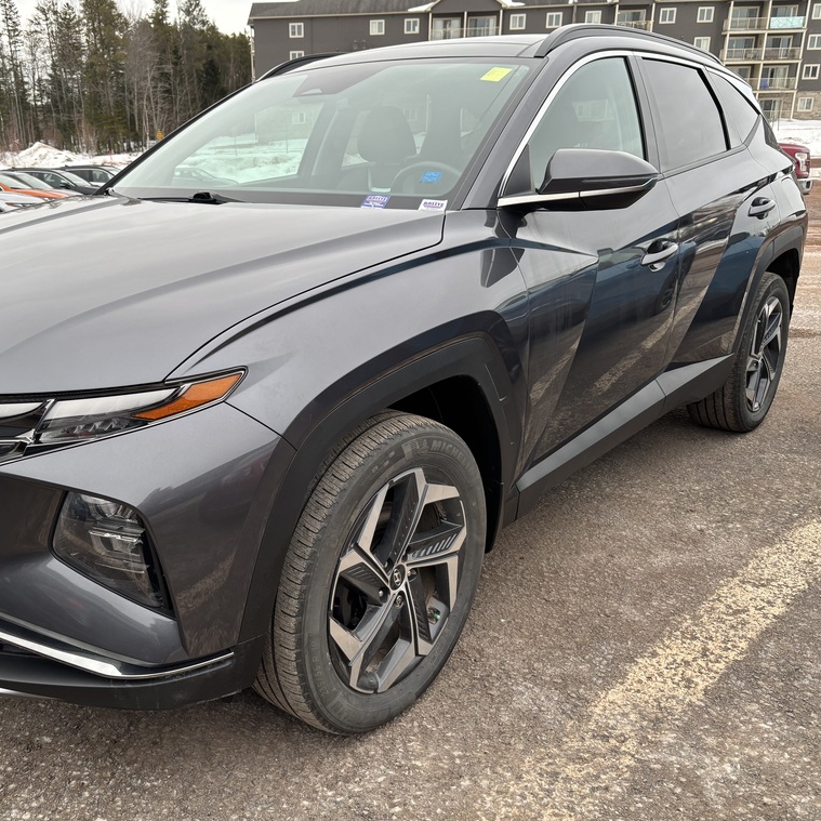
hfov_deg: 51.8
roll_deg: +0.8
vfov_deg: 52.5
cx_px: 293
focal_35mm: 31
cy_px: 408
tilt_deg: -19.6
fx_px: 832
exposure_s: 1/121
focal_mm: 5.96
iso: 80
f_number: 1.6
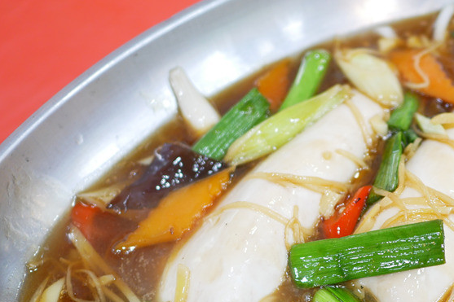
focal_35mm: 56
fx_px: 706
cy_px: 234
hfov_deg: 34.8
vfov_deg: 23.9
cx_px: 348
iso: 200
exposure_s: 1/80
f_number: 1.7
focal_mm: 15
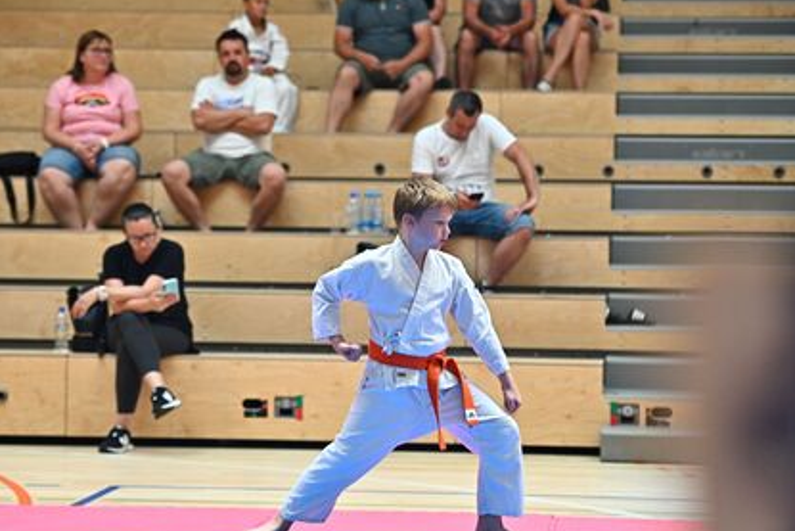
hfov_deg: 15.8
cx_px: 368
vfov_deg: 10.6
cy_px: 282
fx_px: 2872
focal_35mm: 130
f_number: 2.8
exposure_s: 1/2500
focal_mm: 120
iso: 2000
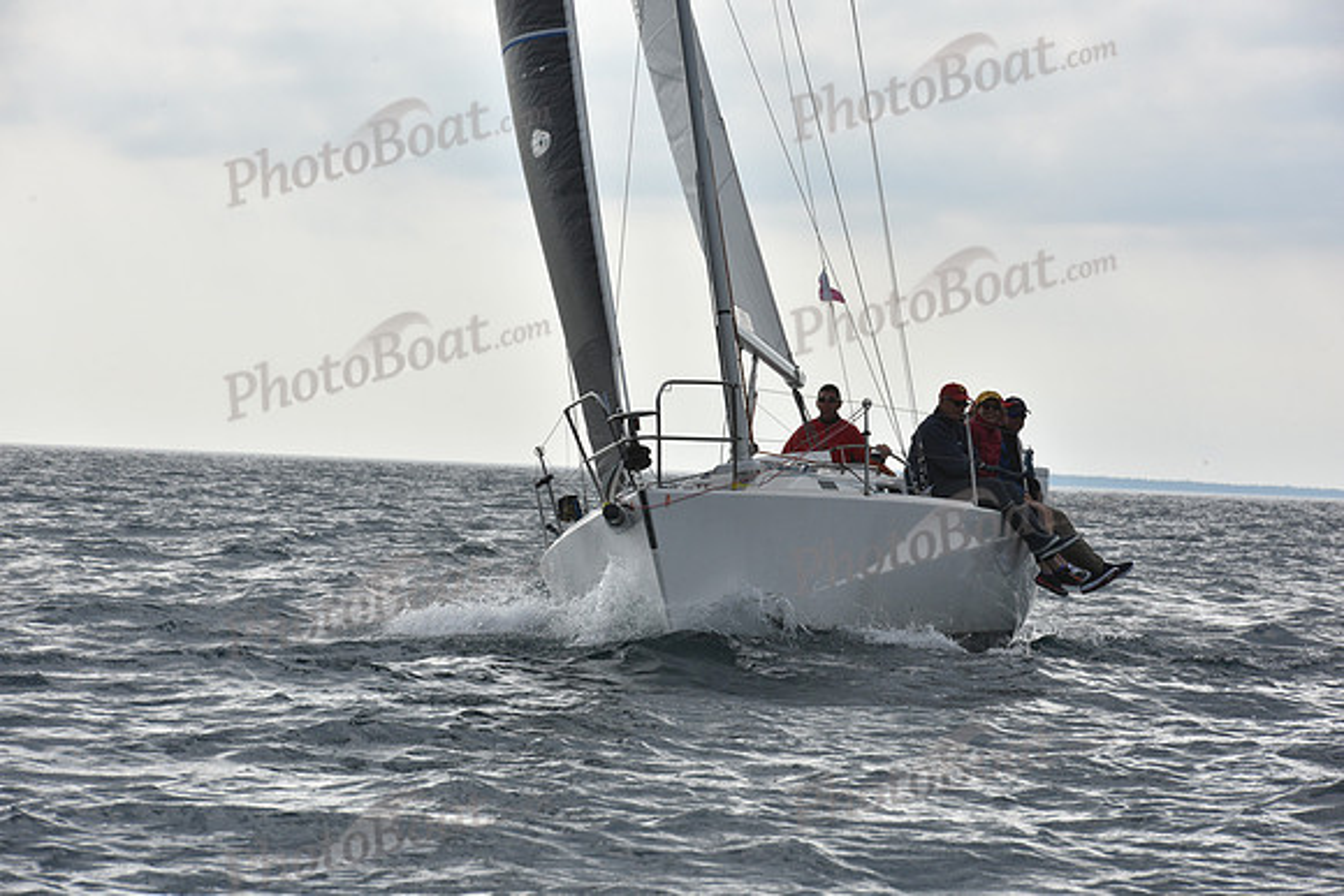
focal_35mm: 200
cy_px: 448
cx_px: 672
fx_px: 7468
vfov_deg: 6.9
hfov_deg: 10.3
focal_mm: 200
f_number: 14
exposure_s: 1/800
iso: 400
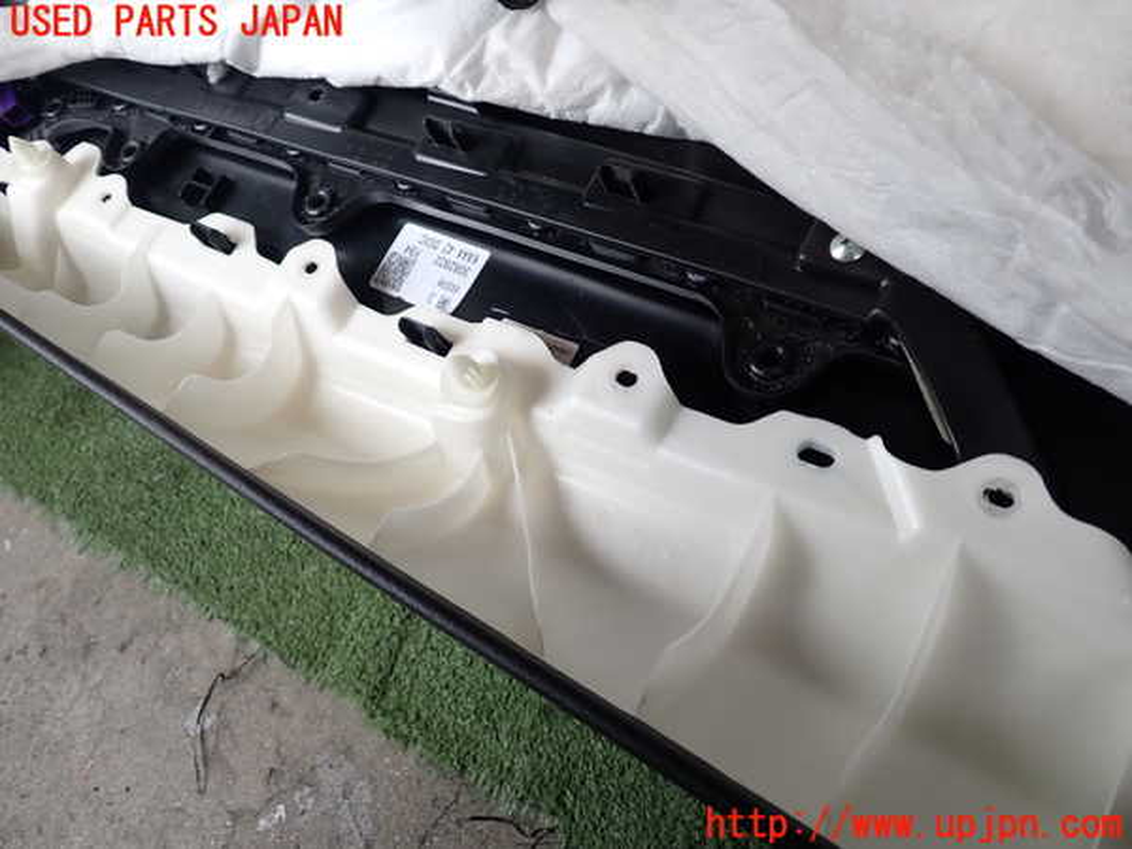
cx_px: 566
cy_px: 424
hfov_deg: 60.0
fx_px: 981
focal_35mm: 30
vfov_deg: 46.8
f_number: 2.3
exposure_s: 1/125
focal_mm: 5.4
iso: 100
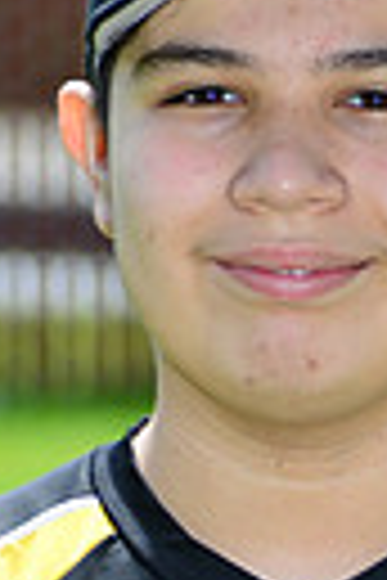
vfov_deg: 2.9
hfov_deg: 1.9
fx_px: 11561
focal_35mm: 717
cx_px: 367
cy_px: 728
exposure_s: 1/200
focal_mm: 160
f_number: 8
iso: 200
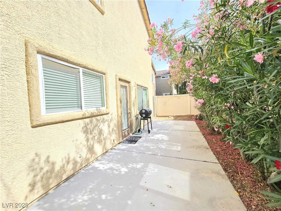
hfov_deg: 106.2
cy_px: 106
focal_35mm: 13
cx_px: 140
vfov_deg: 89.9
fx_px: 106
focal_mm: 2.2
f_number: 2.2
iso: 50
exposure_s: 1/909
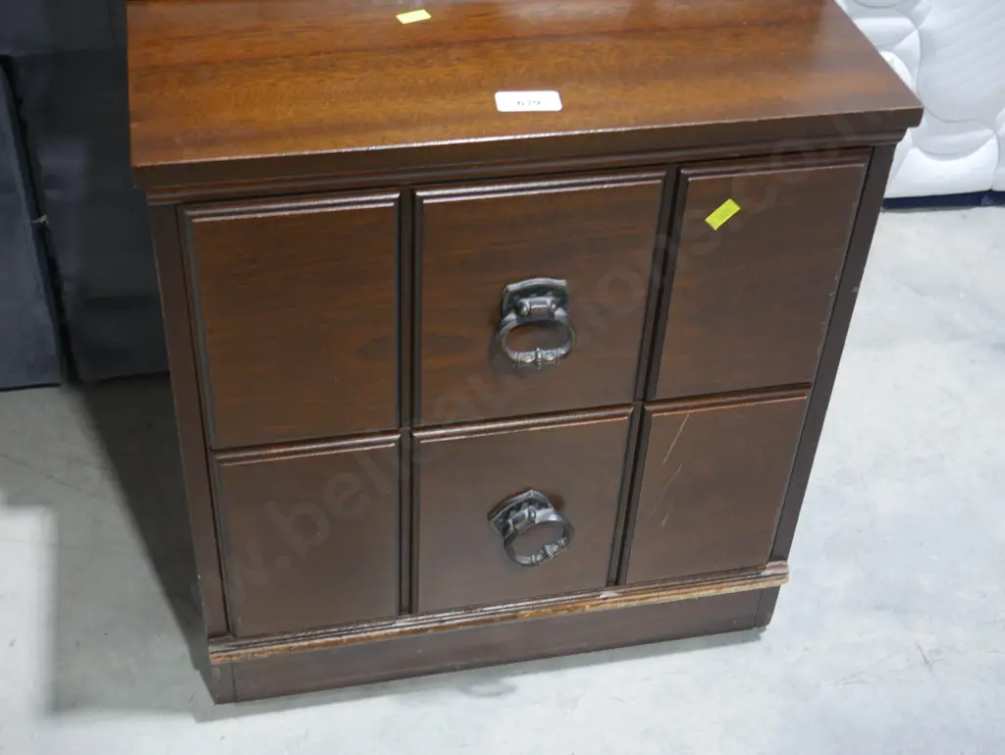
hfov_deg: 38.2
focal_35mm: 50
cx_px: 502
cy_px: 378
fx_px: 1452
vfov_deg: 29.1
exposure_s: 1/60
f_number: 5.3
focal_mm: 25
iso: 1000
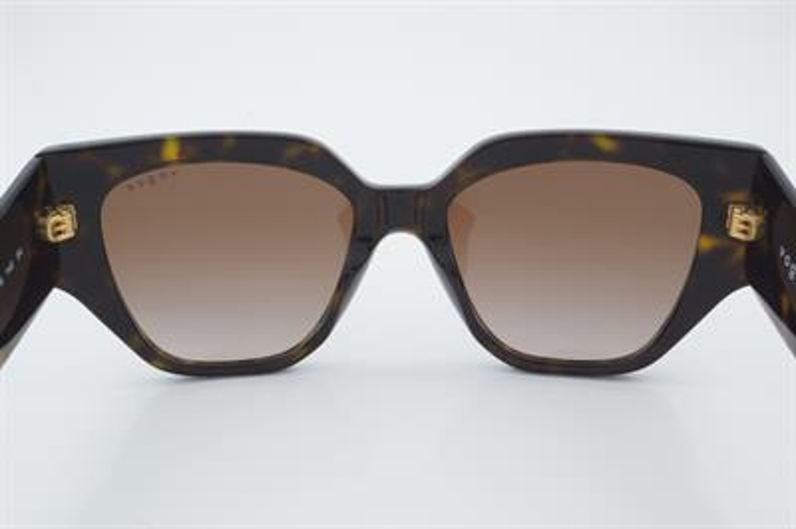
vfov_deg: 29.8
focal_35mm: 45
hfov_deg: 43.6
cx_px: 398
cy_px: 264
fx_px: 994
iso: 100
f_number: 29
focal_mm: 30
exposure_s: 1/3
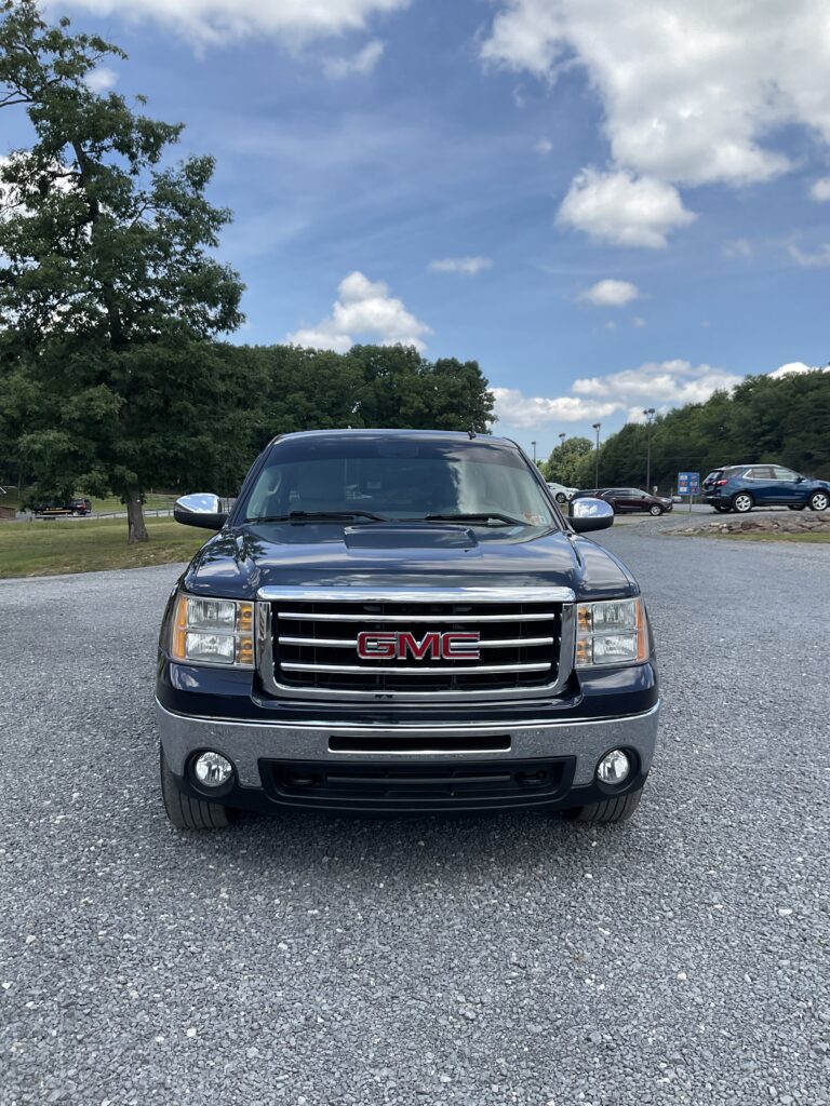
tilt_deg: -3.8
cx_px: 415
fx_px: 927
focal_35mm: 29
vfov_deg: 61.7
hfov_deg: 48.2
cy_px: 553
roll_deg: -0.5
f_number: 1.8
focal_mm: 3
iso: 16
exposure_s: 1/1279
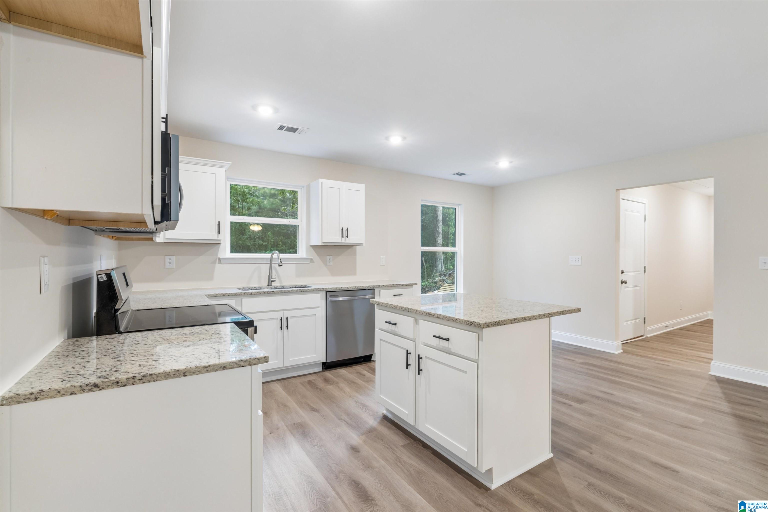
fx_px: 341
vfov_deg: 73.7
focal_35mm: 16
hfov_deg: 96.7
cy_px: 256
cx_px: 384
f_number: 13
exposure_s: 1/2.5
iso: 400
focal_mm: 16
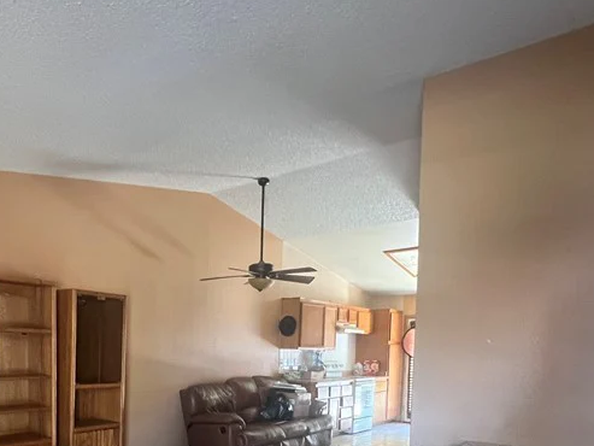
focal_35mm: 27
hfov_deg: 62.1
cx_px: 159
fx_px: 463
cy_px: 377
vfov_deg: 47.6
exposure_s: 1/60
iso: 500
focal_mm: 1.57
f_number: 1.8
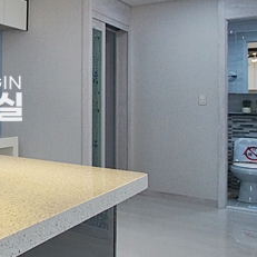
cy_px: 90
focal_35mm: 48
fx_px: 407
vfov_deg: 34.8
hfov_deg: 26.6
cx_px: -116
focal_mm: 11
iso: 800
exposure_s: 1/50
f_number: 7.1
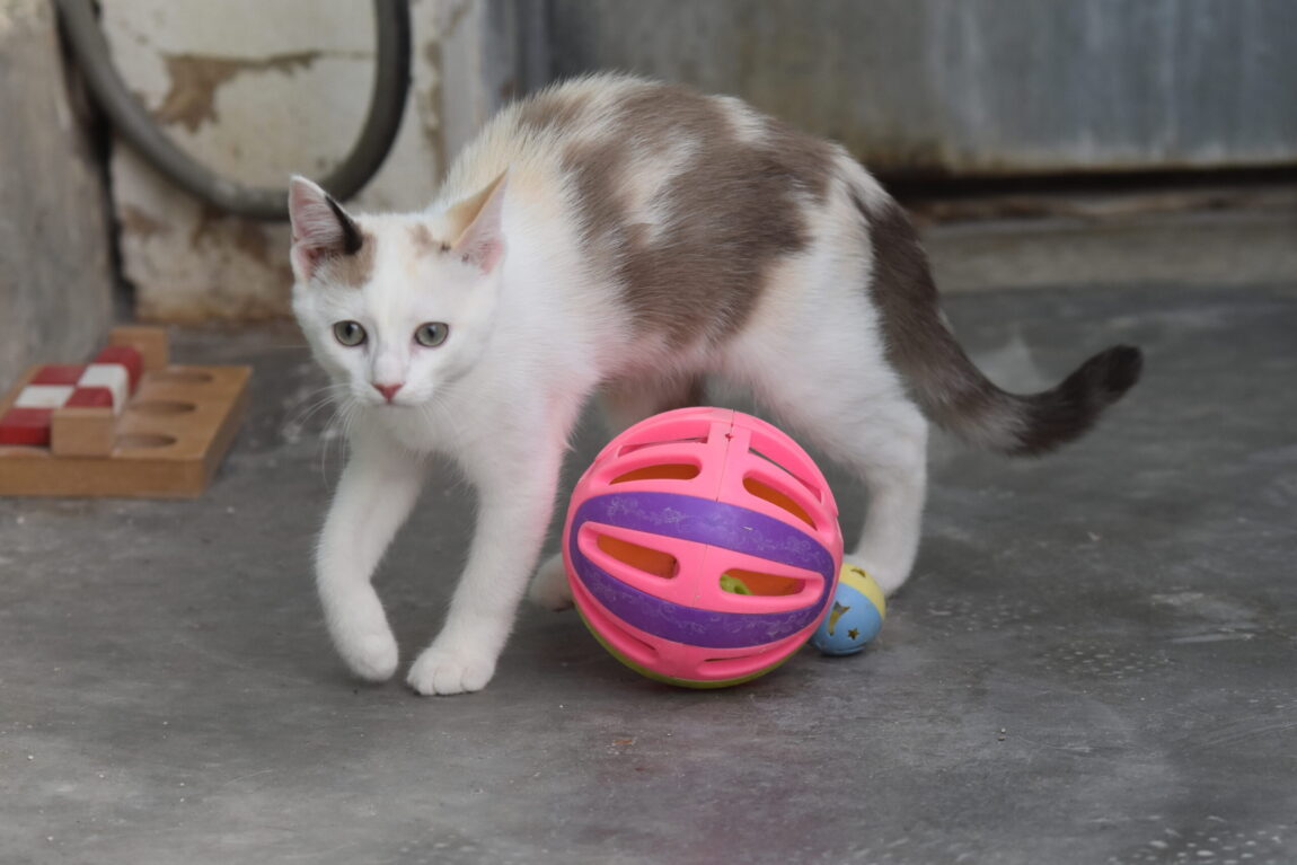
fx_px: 4594
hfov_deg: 16.1
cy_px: 432
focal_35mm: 128
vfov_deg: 10.8
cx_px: 648
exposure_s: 1/1000
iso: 800
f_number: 4
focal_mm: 85
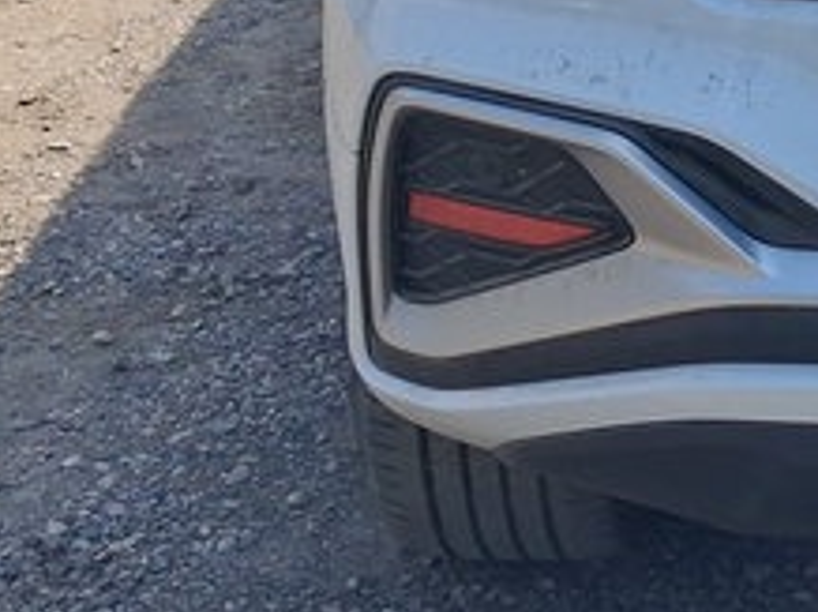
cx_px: 1370
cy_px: -282
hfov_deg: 14.1
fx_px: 2998
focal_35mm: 127
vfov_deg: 11.2
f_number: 1.8
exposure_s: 1/677
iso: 20
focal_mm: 4
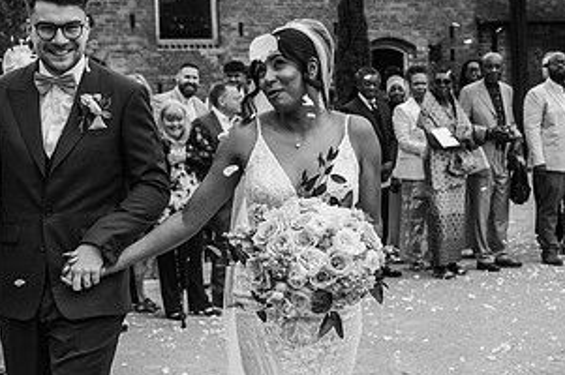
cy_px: 214
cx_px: 328
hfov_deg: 25.1
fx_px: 1270
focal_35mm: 81
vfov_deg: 16.8
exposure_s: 1/1000
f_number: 5
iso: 220
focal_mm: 42
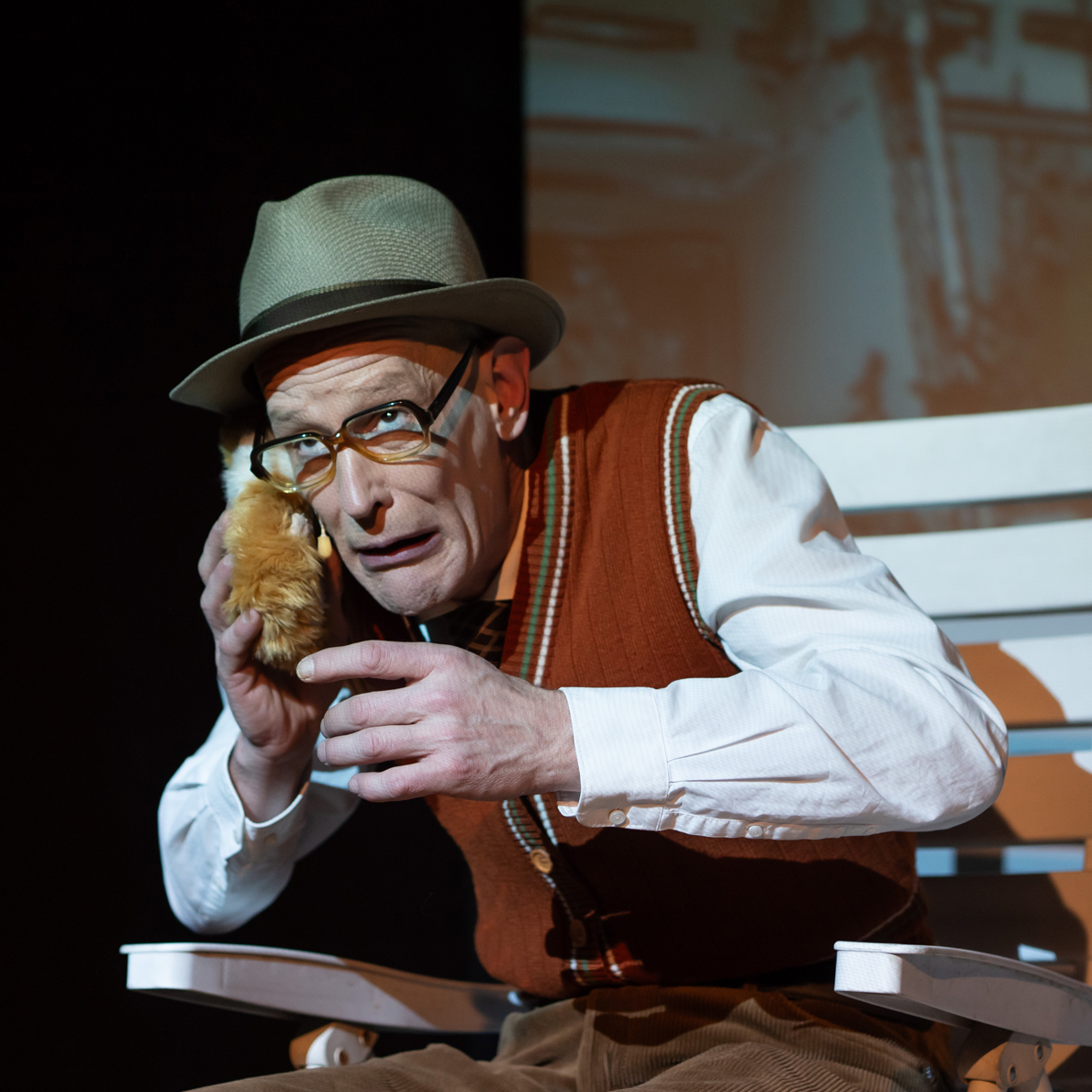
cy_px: 549
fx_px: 3819
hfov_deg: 16.3
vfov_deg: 16.3
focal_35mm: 107
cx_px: 506
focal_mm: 45
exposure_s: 1/160
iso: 500
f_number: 2
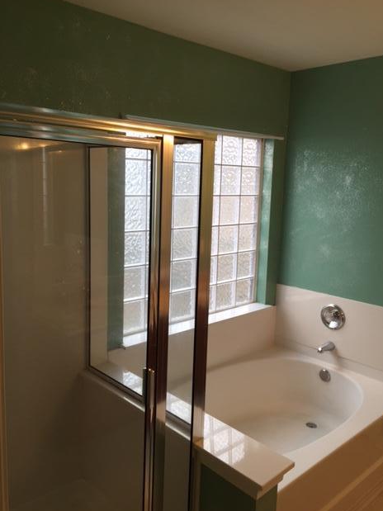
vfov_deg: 60.0
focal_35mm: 30
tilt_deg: -7.7
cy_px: 258
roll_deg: -2.3
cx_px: 197
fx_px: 443
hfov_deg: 46.8
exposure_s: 1/60
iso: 40
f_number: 2.2
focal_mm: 4.15
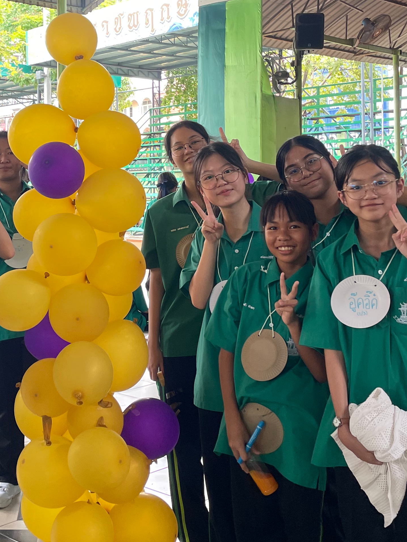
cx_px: 69
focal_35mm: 55
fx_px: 862
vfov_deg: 34.5
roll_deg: +0.8
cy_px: 171
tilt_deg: +2.5
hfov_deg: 26.0
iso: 64
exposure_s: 1/121
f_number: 1.6
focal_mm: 4.2
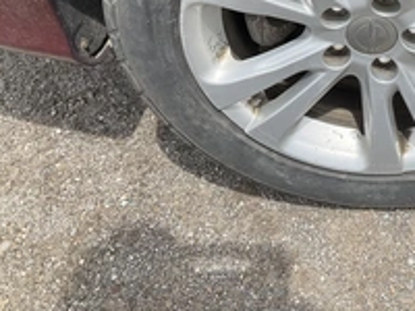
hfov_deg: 32.3
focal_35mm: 58
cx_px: 336
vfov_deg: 24.2
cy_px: 8
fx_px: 695
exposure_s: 1/1076
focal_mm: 3
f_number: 1.8
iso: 25
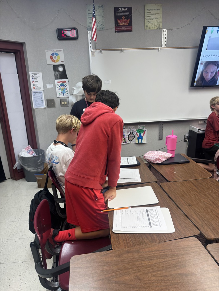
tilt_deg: -16.3
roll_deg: +3.1
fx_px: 202
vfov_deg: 71.6
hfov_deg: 56.8
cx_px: 110
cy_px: 146
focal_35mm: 24
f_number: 1.78
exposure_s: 1/120
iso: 125
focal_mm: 6.76
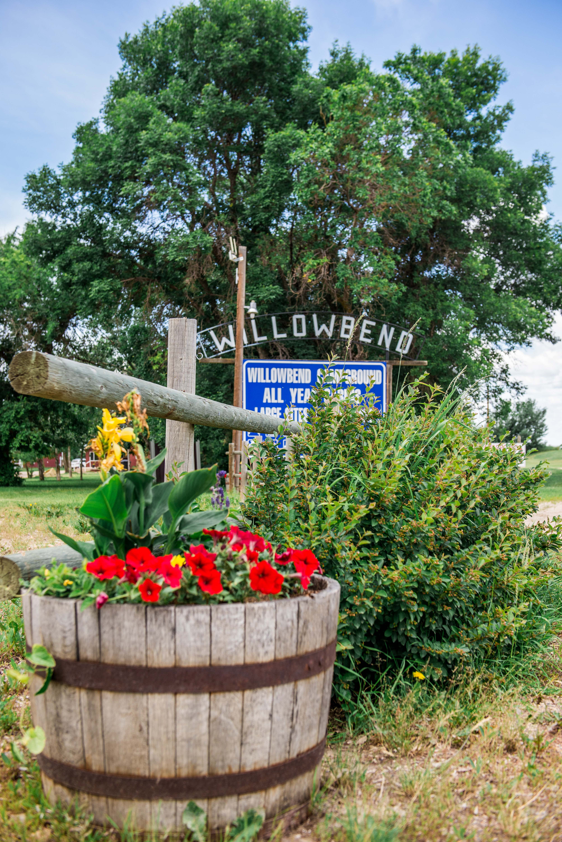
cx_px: 281
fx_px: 889
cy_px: 421
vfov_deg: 50.7
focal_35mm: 38
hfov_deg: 35.1
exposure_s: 1/800
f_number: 5
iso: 400
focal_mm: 38
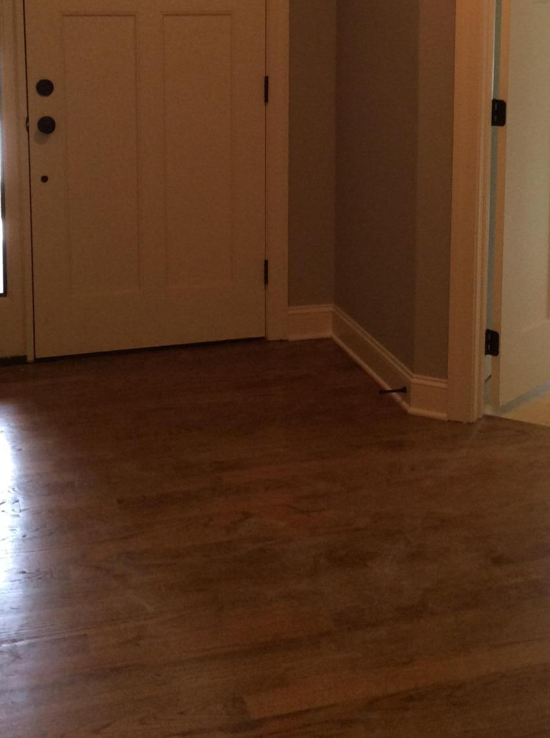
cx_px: 317
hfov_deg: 26.0
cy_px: 159
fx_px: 1190
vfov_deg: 33.5
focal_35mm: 56
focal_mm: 3.3
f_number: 2.4
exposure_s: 1/24
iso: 80
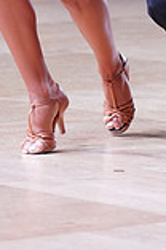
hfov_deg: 3.8
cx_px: 76
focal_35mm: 363
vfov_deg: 5.6
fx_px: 2522
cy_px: -137
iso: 1250
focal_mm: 98
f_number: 2.8
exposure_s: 1/500
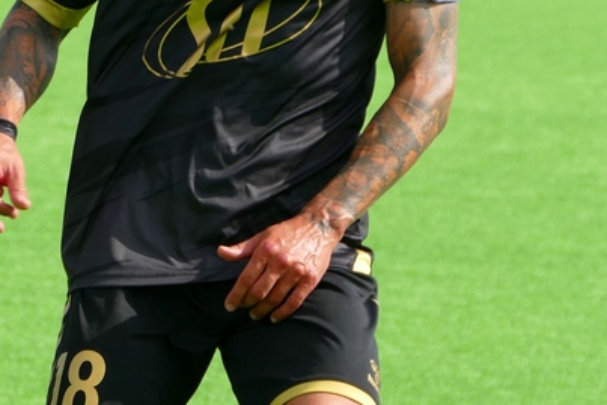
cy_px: 100
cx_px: 148
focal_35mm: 656
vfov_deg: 2.1
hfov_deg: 3.1
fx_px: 11064
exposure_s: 1/1300
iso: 125
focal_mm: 84.07
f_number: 4
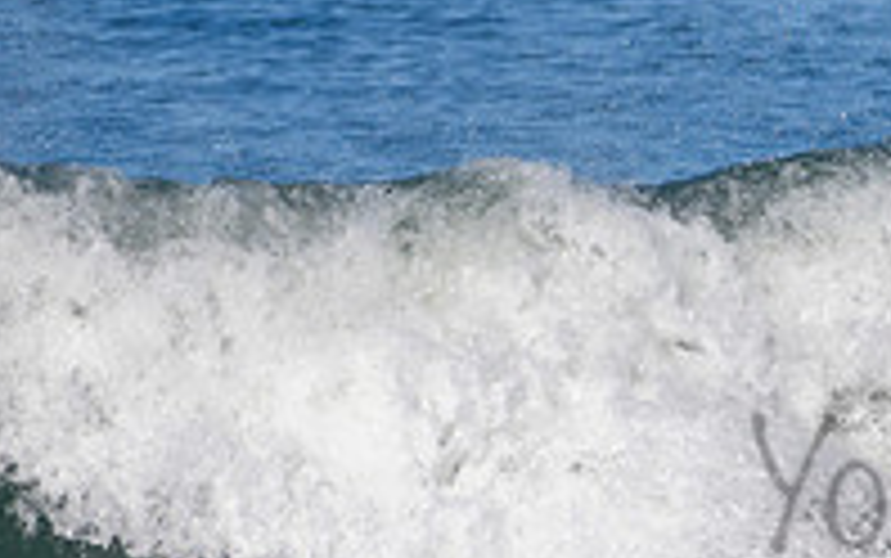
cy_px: 443
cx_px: 1215
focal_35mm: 2240
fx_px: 54424
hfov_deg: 0.9
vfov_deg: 0.6
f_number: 5.6
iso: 280
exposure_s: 1/2000
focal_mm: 500
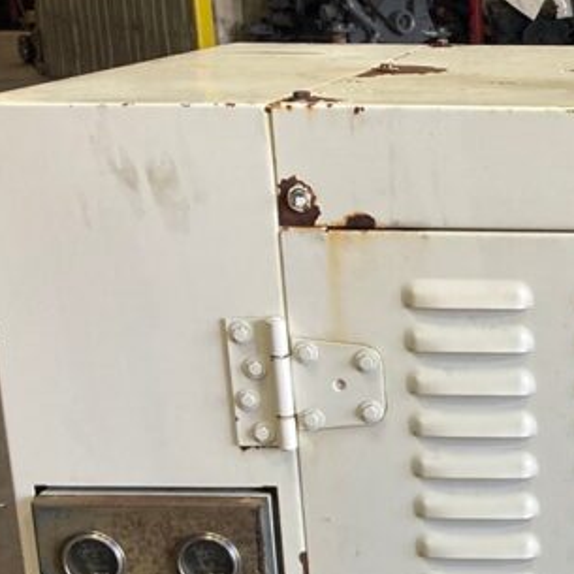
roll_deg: -0.9
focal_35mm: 83
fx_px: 1557
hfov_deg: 19.5
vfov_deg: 20.6
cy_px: 467
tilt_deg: -18.5
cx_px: 717
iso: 64
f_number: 1.8
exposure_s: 1/120
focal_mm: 3.99
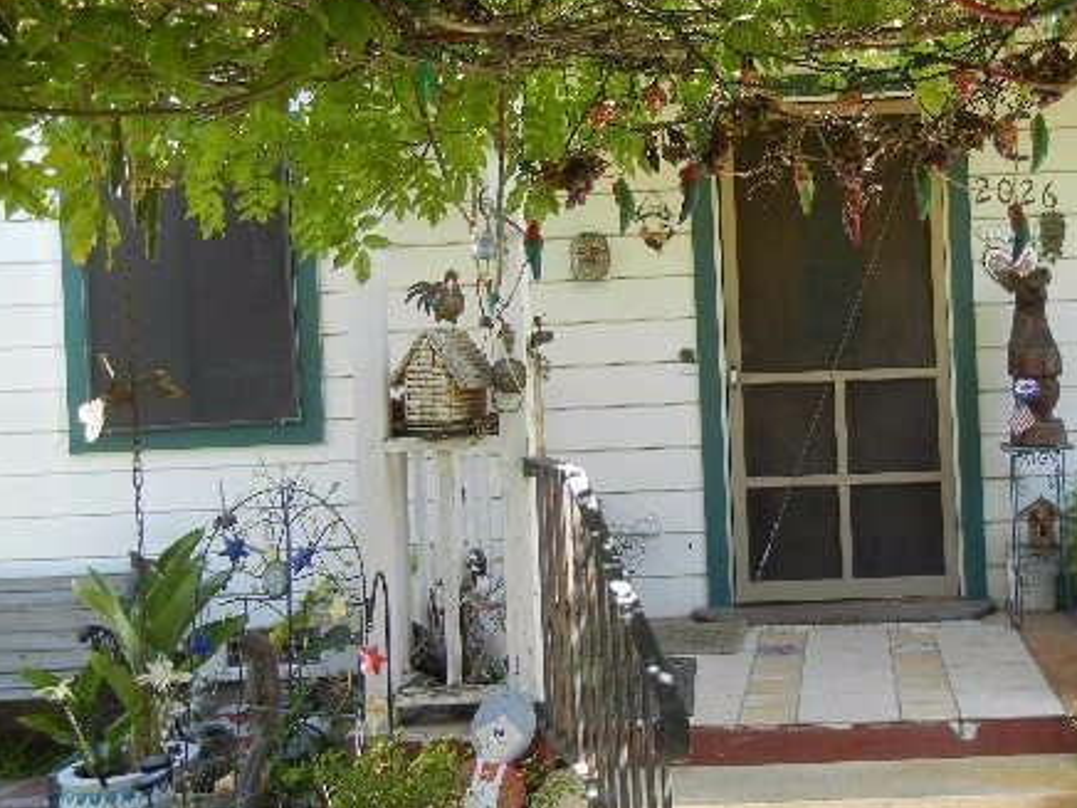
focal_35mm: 44
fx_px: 1369
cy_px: 358
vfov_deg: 32.8
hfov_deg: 41.9
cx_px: 783
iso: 160
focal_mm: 5.4
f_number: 3.5
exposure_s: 1/118
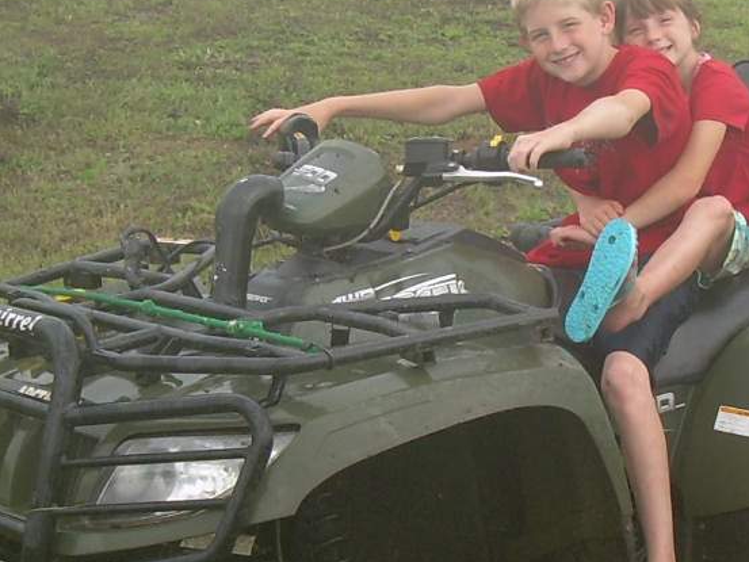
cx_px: 519
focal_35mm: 110
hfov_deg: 17.8
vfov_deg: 13.5
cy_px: 272
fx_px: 2381
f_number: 4.6
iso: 50
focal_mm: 6.3
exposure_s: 1/105
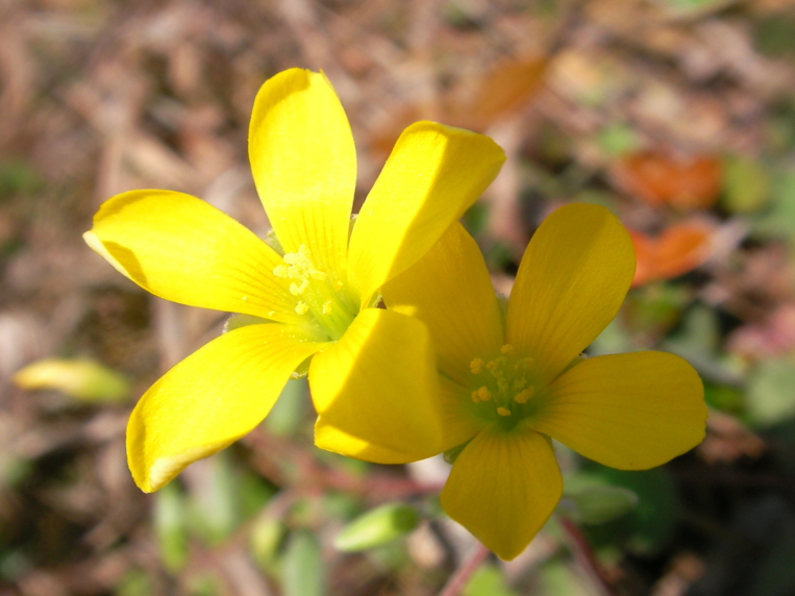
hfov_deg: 43.8
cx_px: 415
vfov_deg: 33.6
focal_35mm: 43
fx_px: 987
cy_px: 303
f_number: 4.5
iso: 50
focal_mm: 6.3
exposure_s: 1/424
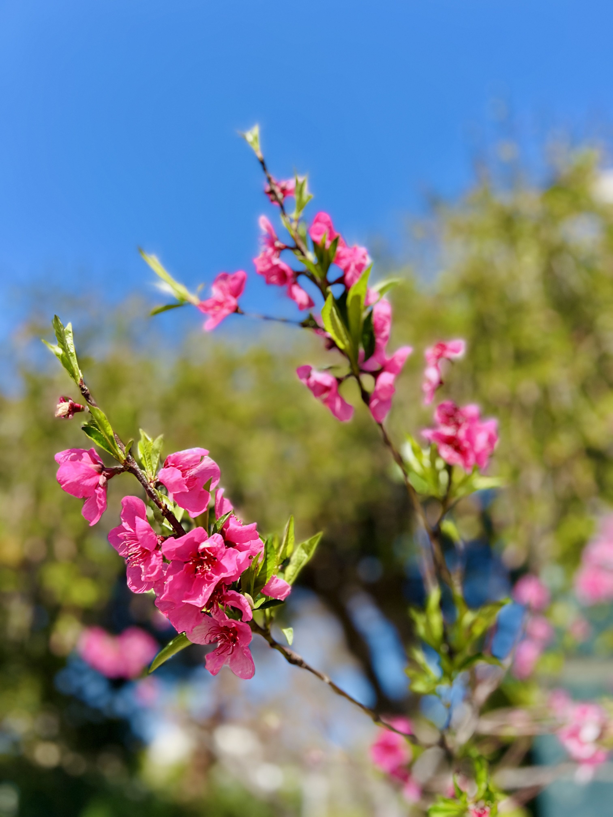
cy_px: 408
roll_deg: -9.9
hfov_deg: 53.1
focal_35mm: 26
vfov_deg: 67.3
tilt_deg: +37.0
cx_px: 306
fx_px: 614
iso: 50
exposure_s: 1/1361
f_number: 1.5
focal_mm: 5.7
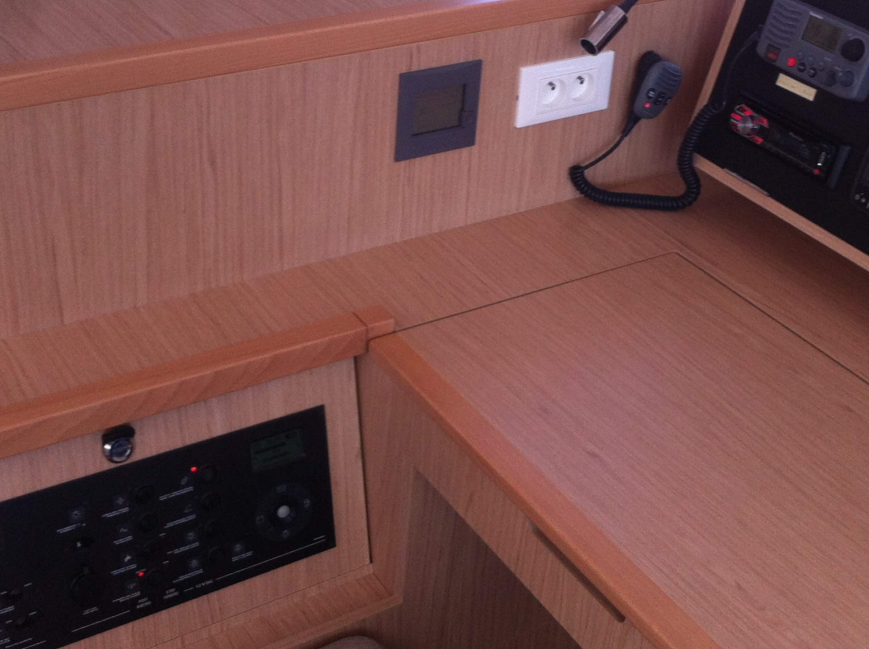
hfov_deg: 32.7
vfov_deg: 24.6
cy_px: 204
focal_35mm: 59
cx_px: 498
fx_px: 1479
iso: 125
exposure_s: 1/120
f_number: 2.8
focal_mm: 3.85
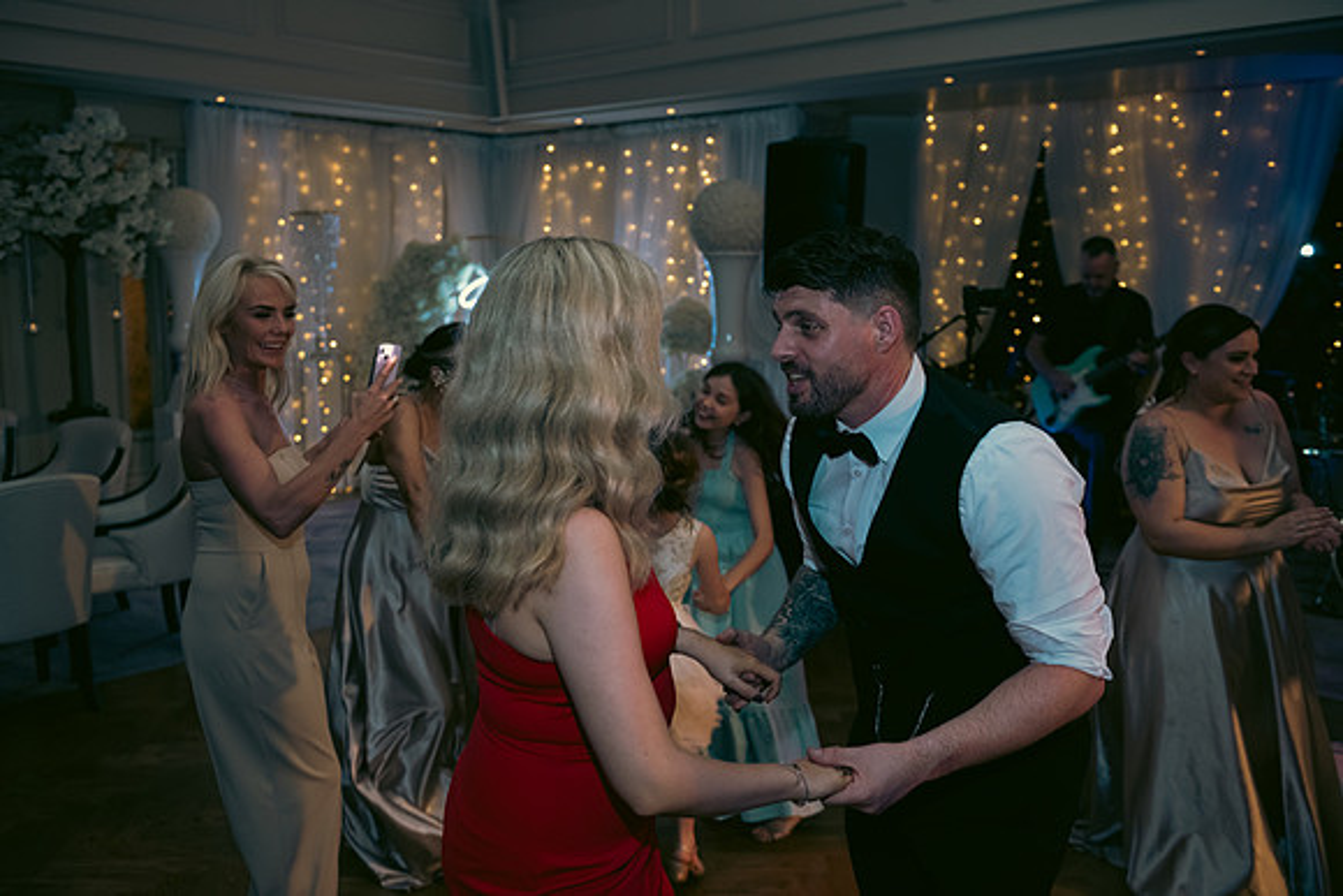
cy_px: 448
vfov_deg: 38.9
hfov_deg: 55.8
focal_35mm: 34
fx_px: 1269
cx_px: 672
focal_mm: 34
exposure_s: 1/160
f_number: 3.5
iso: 640
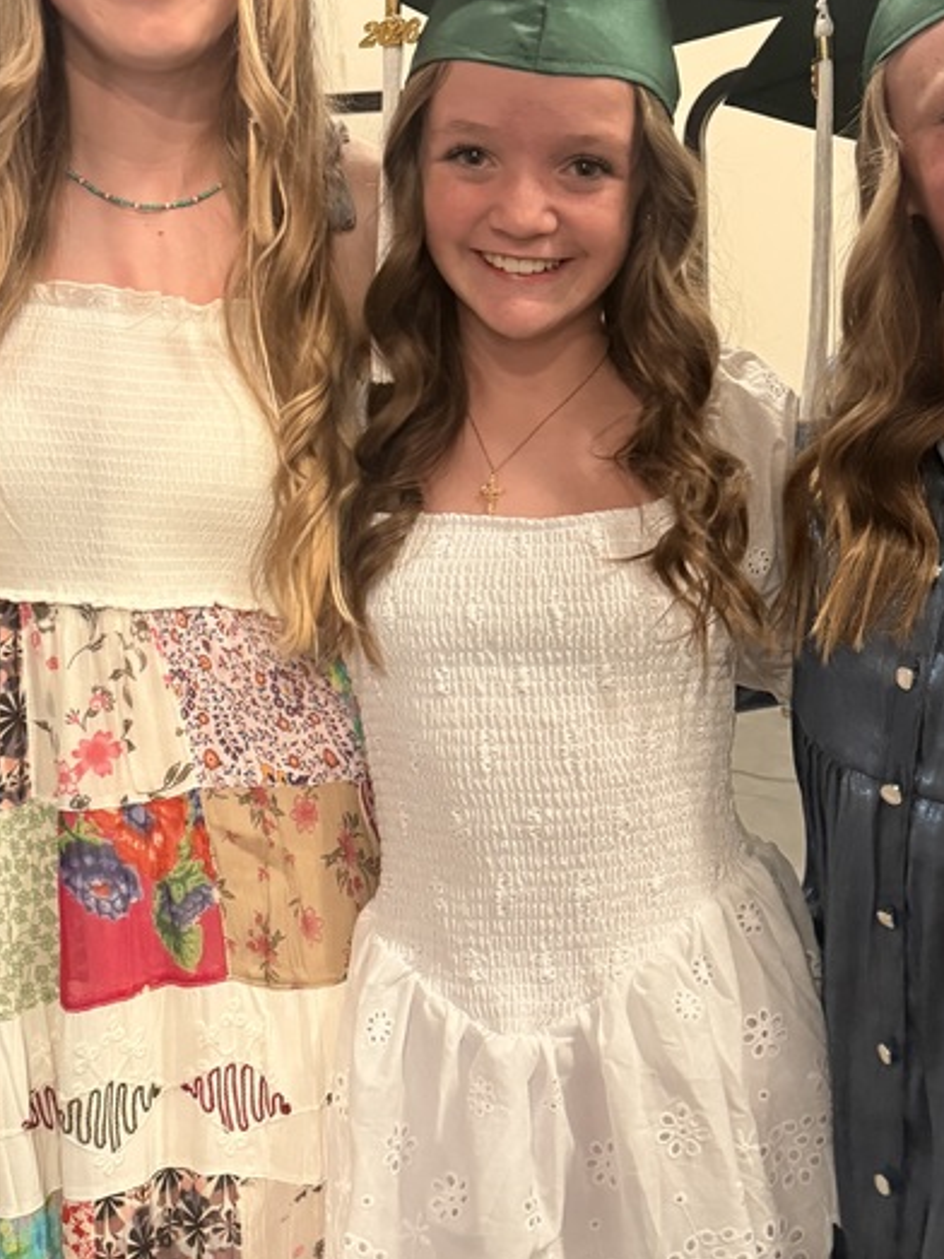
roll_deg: +2.5
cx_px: 566
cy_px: 501
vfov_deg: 40.3
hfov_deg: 30.8
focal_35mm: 47
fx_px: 1710
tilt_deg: -7.3
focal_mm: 6.76
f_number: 1.78
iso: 640
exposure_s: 1/40
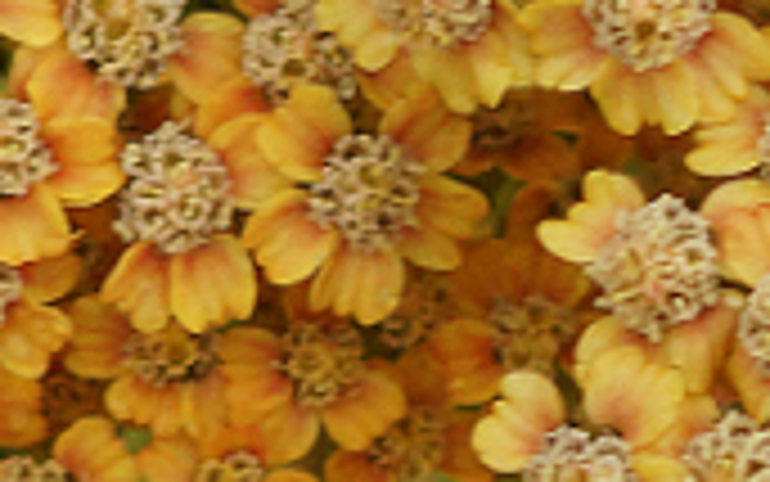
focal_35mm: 1071
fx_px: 22482
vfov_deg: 1.2
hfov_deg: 2.0
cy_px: -99
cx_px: 1247
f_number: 4.5
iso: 320
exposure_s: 1/160
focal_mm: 100
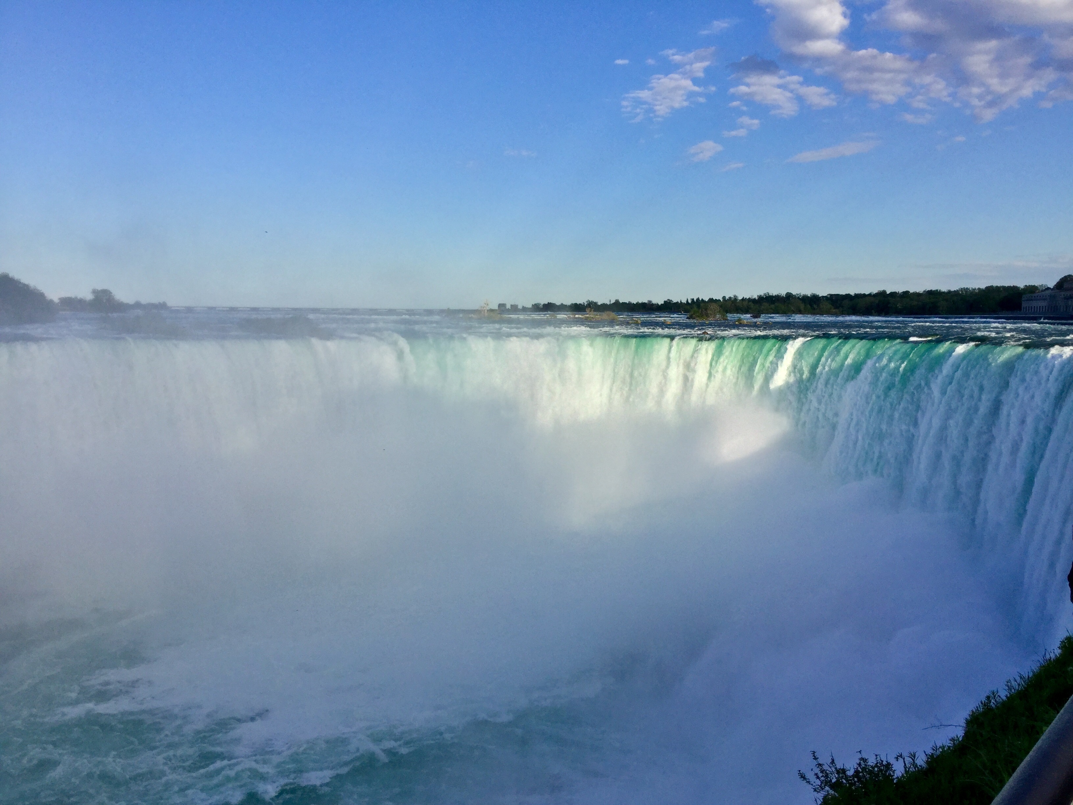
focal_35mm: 31
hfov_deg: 58.4
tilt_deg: -6.0
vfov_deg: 45.4
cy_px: 402
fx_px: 961
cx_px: 536
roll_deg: -0.7
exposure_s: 1/1404
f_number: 2.4
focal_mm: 3.3
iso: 25
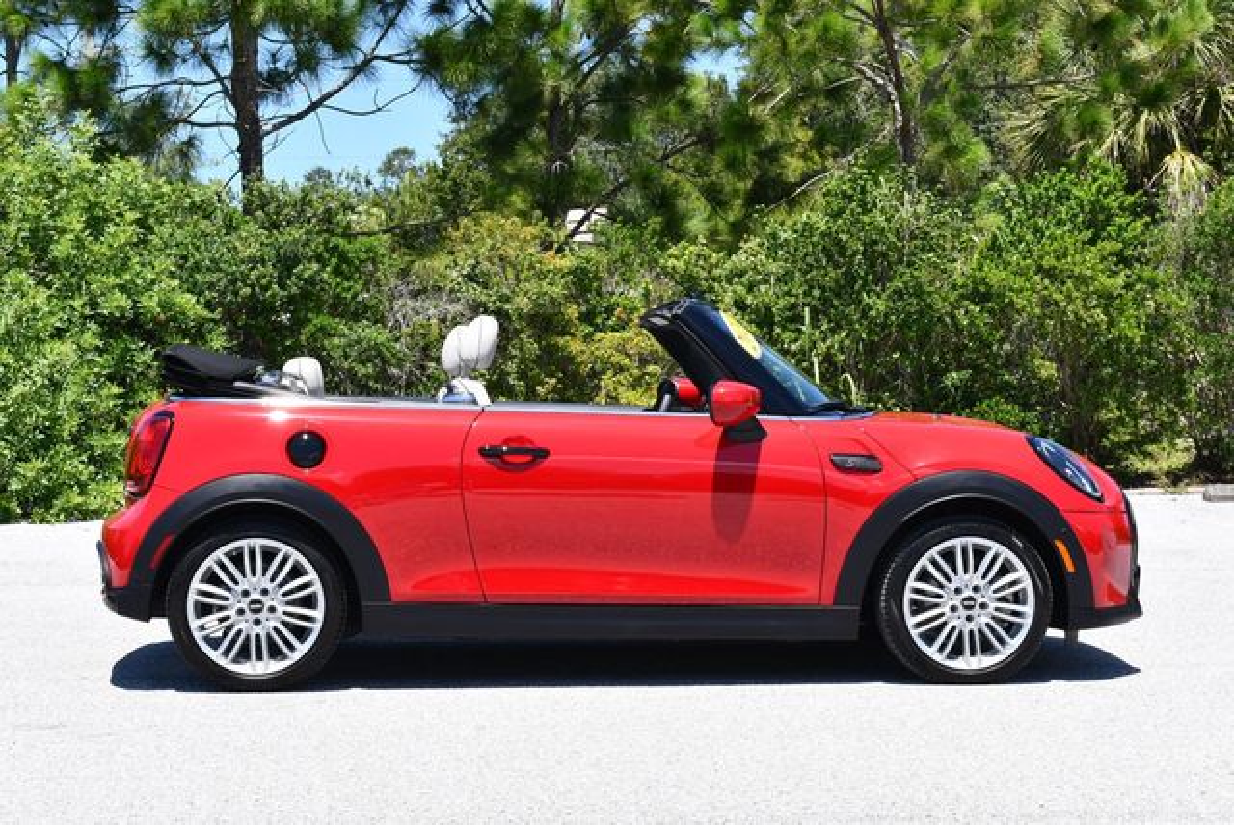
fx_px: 2470
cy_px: 412
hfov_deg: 28.0
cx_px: 617
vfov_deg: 19.0
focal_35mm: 72
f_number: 8
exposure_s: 1/250
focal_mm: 36
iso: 180
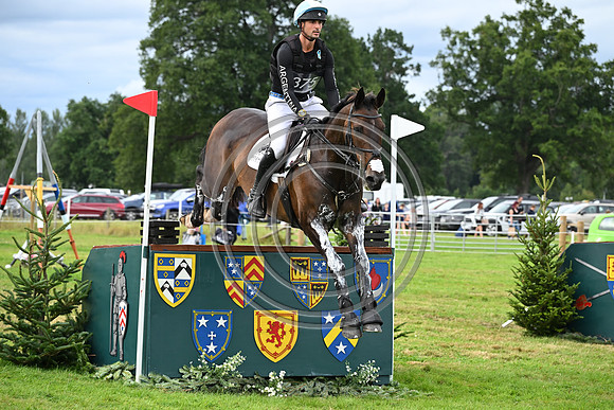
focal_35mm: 120
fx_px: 2047
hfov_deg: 17.1
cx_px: 307
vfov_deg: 11.4
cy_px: 205
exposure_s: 1/1250
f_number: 5.6
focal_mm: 120
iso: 1100
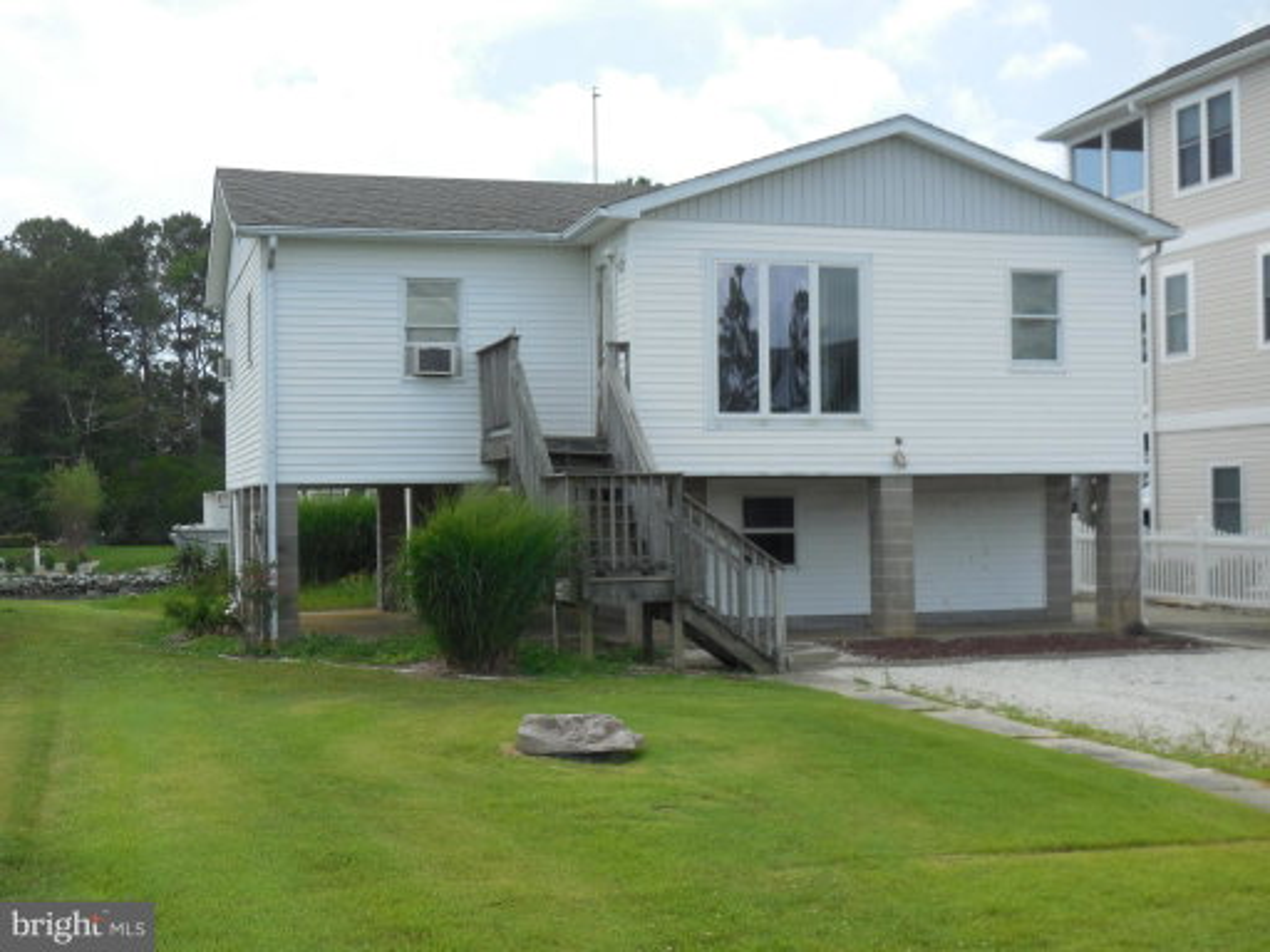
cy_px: 476
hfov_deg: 36.2
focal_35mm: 53
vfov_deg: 27.5
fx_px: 1944
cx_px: 635
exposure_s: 1/1000
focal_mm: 9.4
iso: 125
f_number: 4
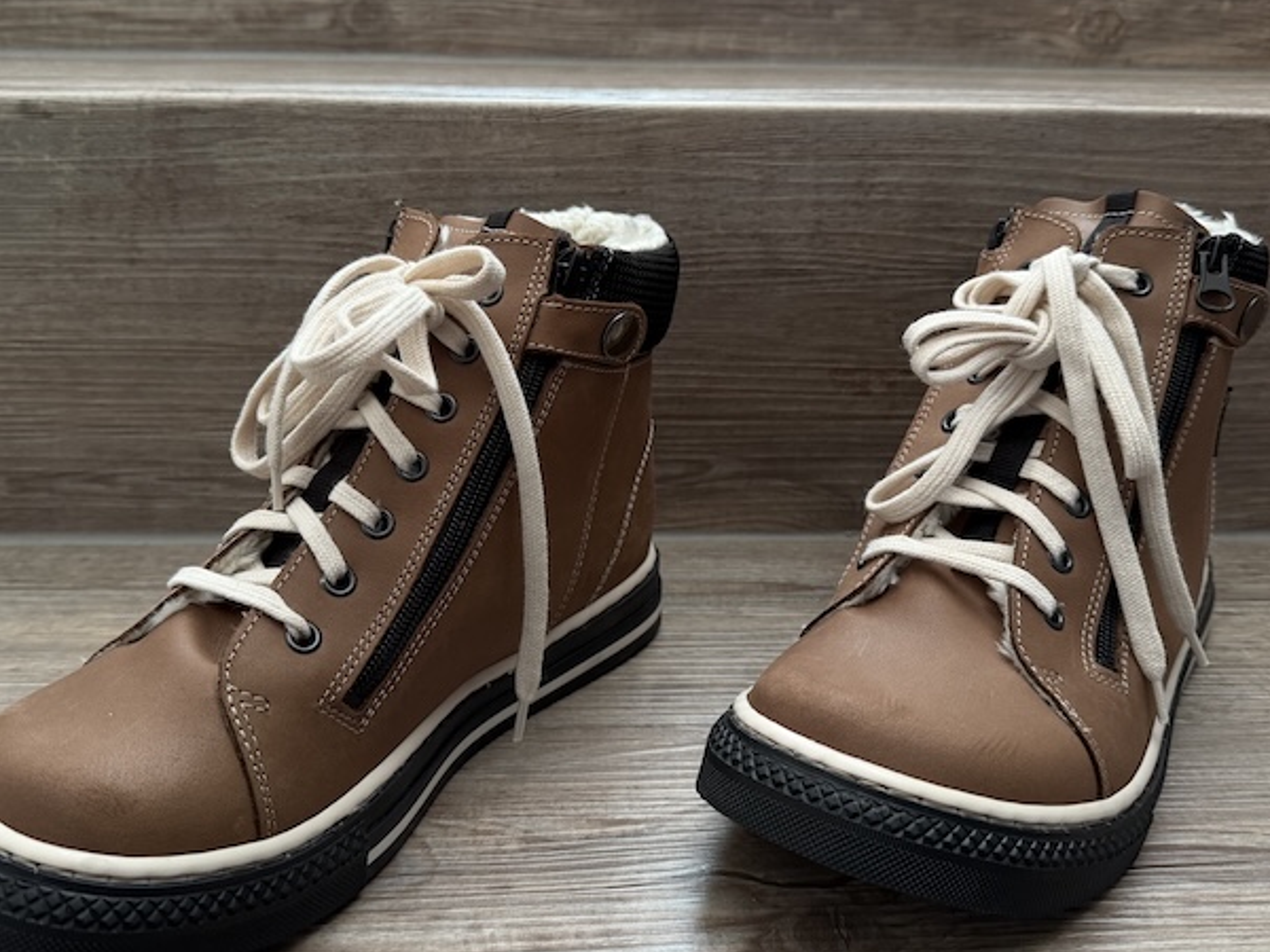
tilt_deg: -19.8
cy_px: 436
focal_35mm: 32
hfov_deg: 56.8
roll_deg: -0.7
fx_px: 1174
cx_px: 607
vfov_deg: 44.1
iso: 200
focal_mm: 6.76
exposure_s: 1/82
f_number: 1.78
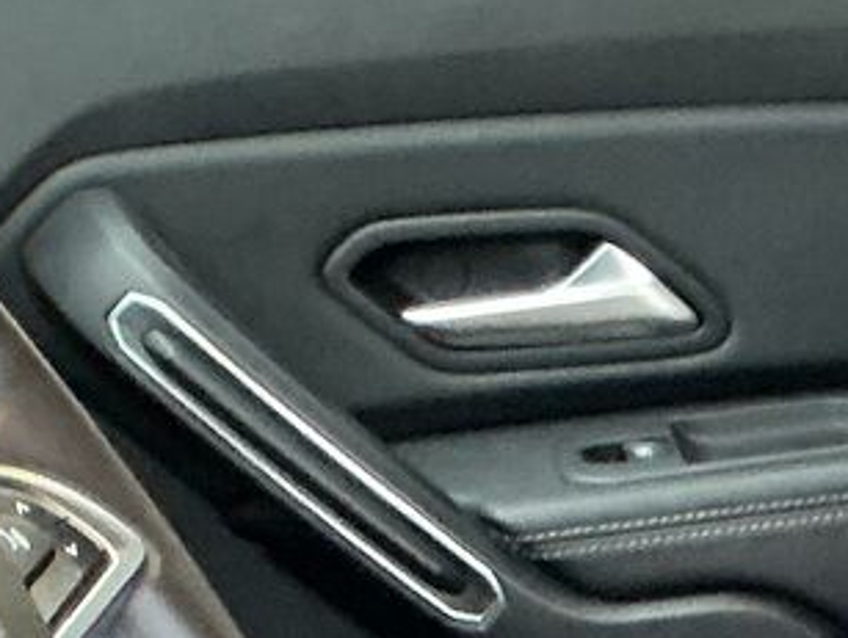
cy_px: 1312
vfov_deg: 8.7
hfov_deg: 10.6
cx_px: 2015
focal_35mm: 161
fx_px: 3949
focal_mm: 3
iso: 250
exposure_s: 1/40
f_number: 1.8
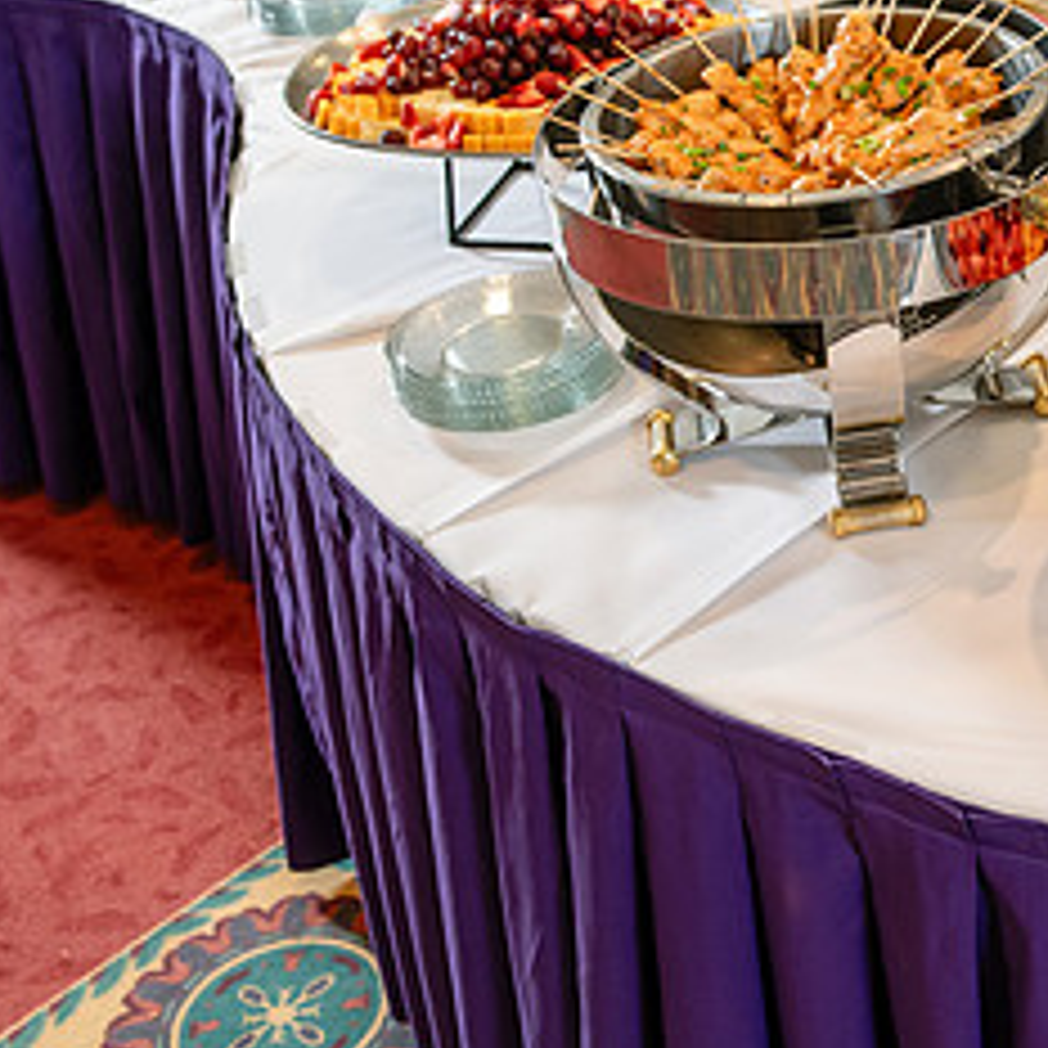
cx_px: 918
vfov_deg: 23.9
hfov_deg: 23.4
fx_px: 2466
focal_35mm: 72
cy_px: 394
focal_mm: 34
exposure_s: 1/125
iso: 640
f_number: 4
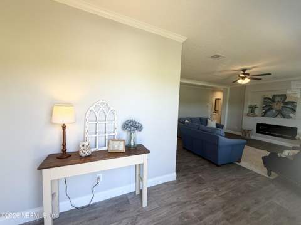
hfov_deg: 102.1
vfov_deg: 85.6
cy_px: 112
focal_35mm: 14
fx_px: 122
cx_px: 150
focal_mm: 2.22
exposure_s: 1/120
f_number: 2.2
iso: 80
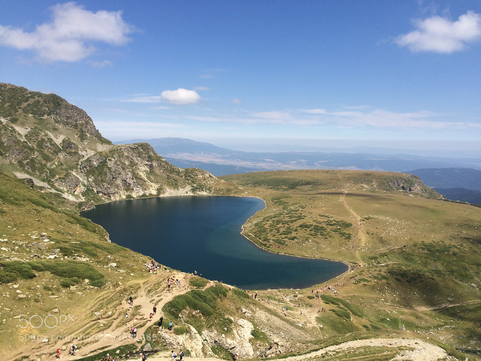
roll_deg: -0.2
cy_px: 180
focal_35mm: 29
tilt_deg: -5.8
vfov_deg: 48.2
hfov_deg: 61.7
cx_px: 240
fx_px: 403
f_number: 2.2
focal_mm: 4.15
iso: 32
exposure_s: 1/2564
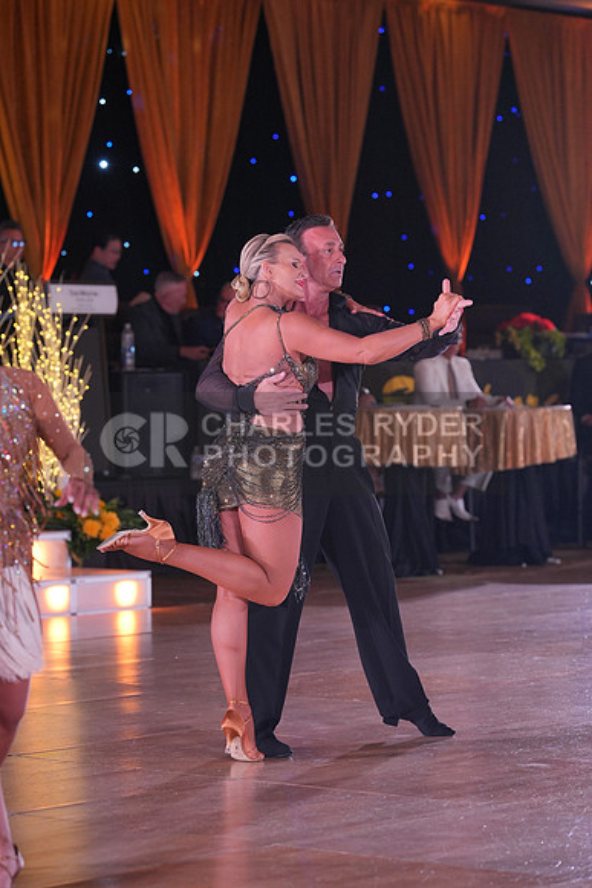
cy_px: 444
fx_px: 3155
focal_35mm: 128
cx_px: 296
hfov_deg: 10.7
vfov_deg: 16.0
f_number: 4
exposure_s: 1/400
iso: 1600
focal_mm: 128
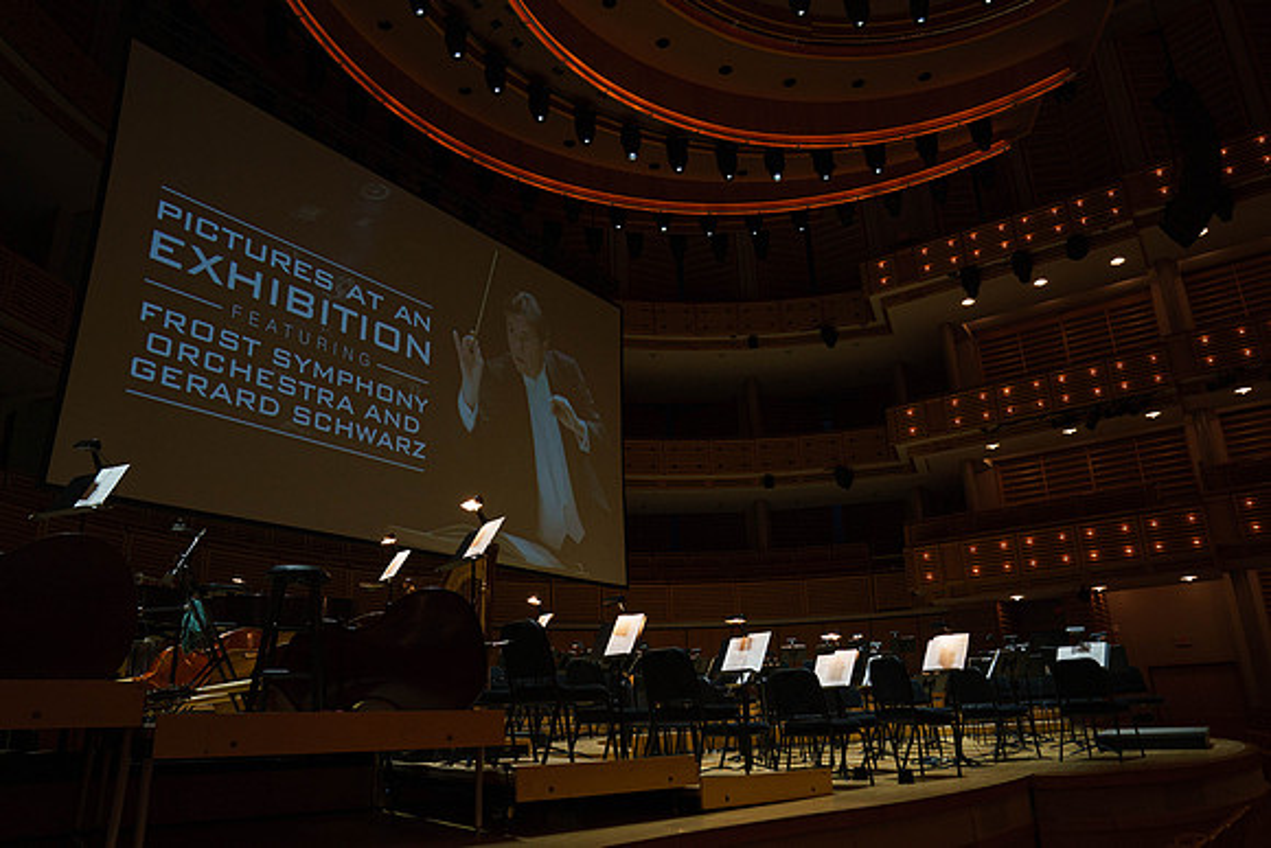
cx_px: 636
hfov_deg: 73.7
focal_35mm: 24
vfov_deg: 53.2
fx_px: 847
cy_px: 424
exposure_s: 1/200
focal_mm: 24
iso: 2500
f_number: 5.6
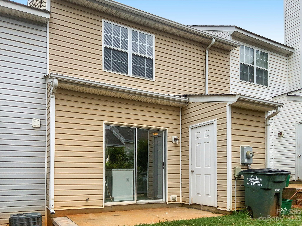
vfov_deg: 48.2
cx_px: 151
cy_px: 113
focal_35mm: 29
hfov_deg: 61.7
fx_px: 253
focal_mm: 3
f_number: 1.8
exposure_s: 1/1150
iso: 16
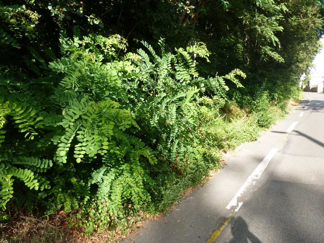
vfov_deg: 56.8
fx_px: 225
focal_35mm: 24
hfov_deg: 71.6
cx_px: 162
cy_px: 122
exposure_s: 1/100
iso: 100
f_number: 4
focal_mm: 4.3
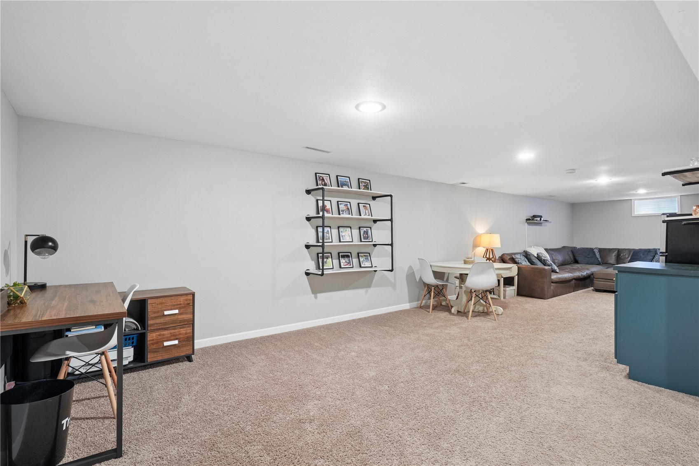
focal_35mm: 17
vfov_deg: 70.4
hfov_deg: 93.3
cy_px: 233
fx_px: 330
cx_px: 350
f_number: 9
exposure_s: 1/5
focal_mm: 17
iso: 800
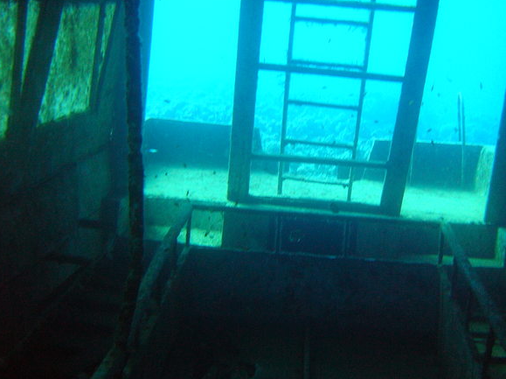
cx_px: 324
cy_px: 137
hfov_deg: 40.1
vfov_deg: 30.7
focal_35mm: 47
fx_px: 686
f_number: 2.9
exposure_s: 1/40.5
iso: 50
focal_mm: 5.7
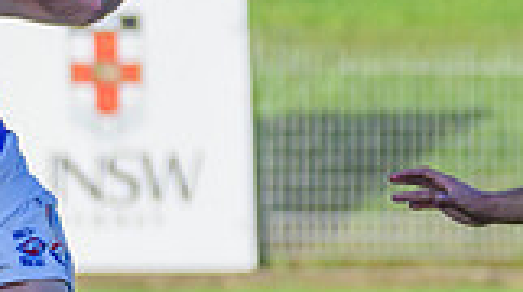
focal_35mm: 2443
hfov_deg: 0.9
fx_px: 33829
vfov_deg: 0.5
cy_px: 384
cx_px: -404
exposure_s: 1/2000
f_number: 5.6
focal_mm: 300
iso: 800
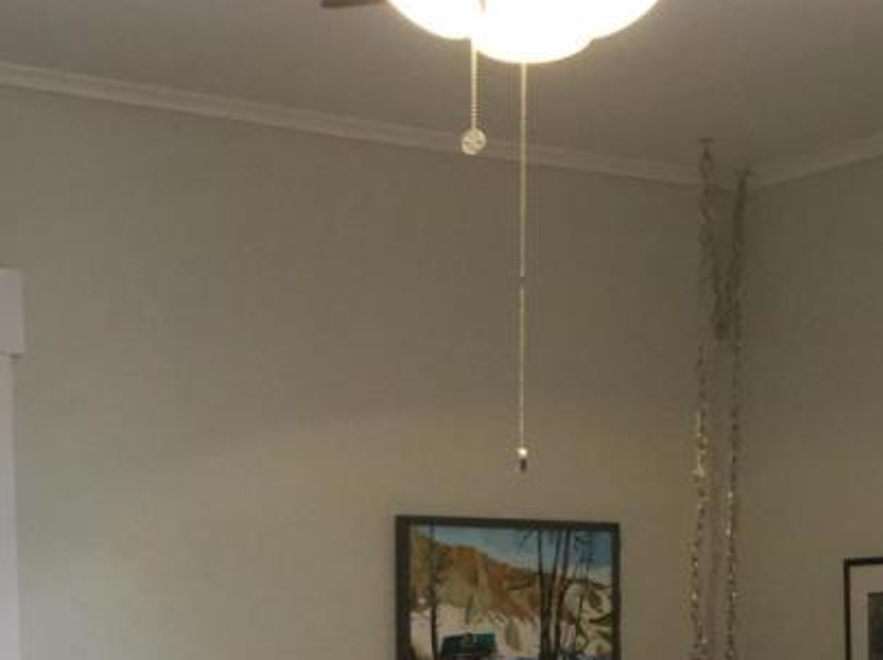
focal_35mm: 86
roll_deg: +0.5
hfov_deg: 22.8
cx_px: 510
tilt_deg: -8.8
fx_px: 2192
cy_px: 1009
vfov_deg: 15.7
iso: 125
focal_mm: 4.15
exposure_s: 1/30
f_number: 2.2
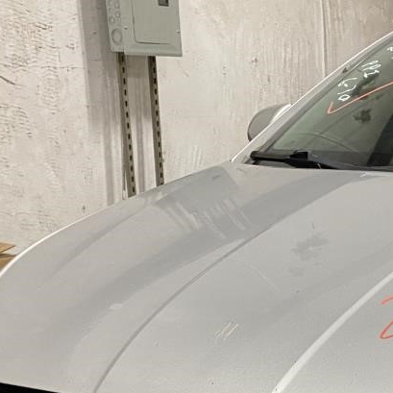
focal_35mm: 72
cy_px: 400
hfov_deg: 22.0
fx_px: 925
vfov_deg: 23.0
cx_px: 482
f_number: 1.8
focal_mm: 4.25
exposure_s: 1/60
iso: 160
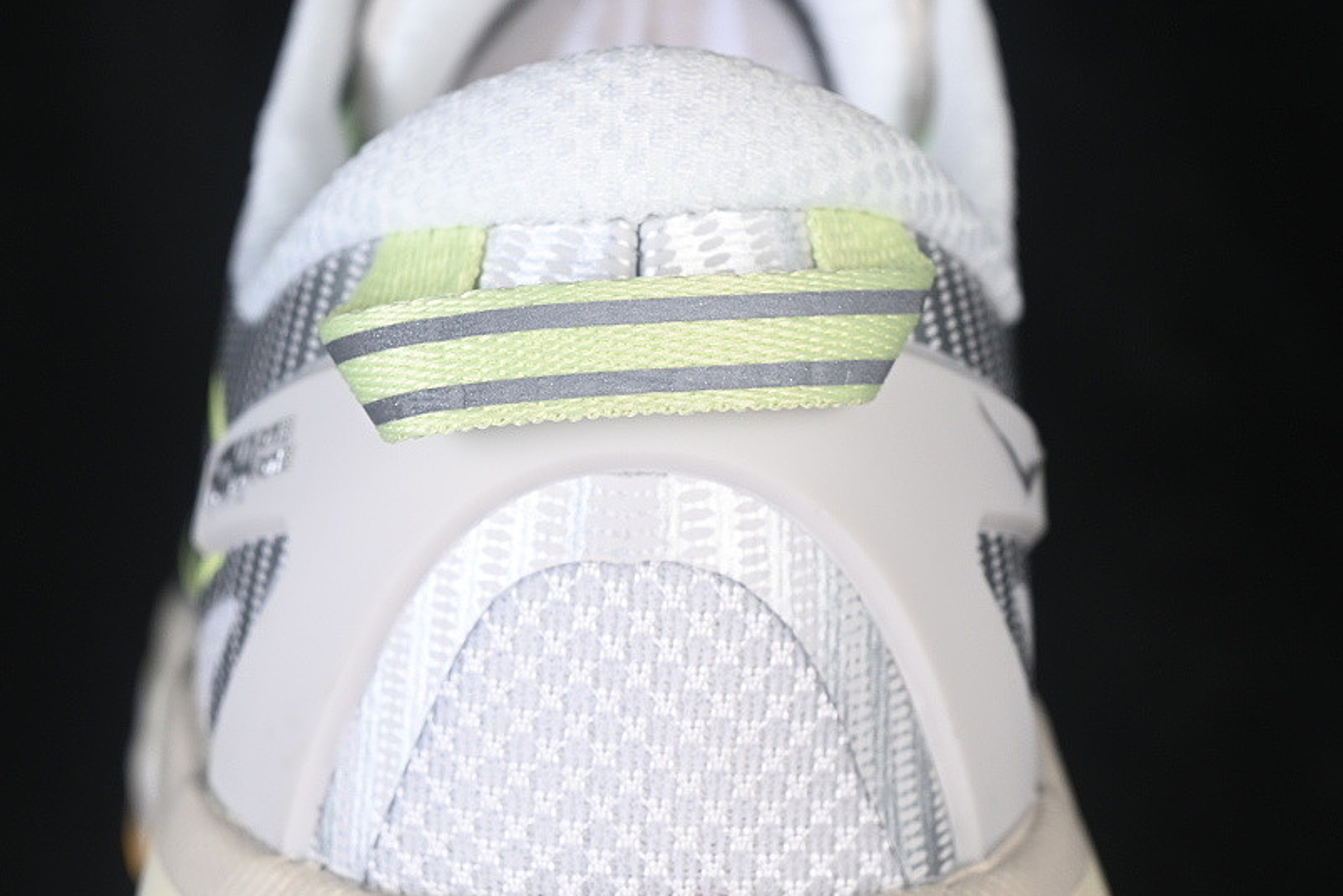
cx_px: 623
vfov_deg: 13.6
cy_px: 531
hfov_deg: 20.2
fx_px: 3768
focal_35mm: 101
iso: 160
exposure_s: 1/80
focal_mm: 50
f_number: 7.1
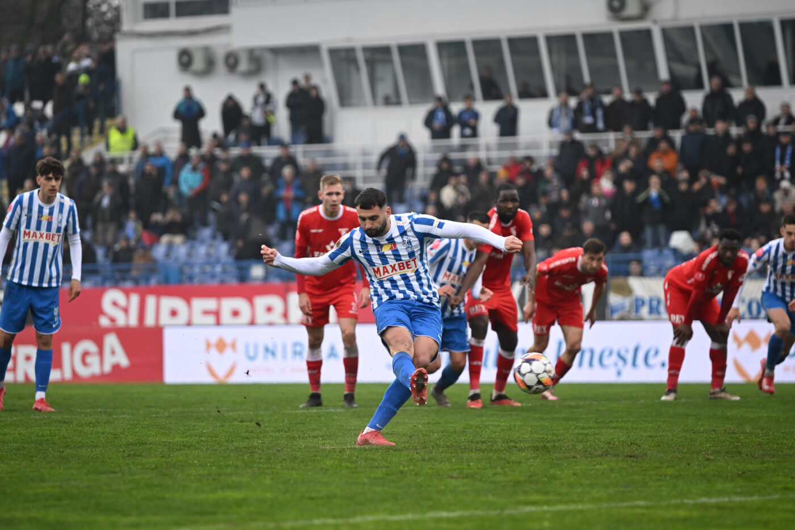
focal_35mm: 175
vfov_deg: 7.8
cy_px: 265
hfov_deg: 11.7
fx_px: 3864
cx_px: 398
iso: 1600
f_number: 2.8
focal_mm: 175
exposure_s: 1/2500
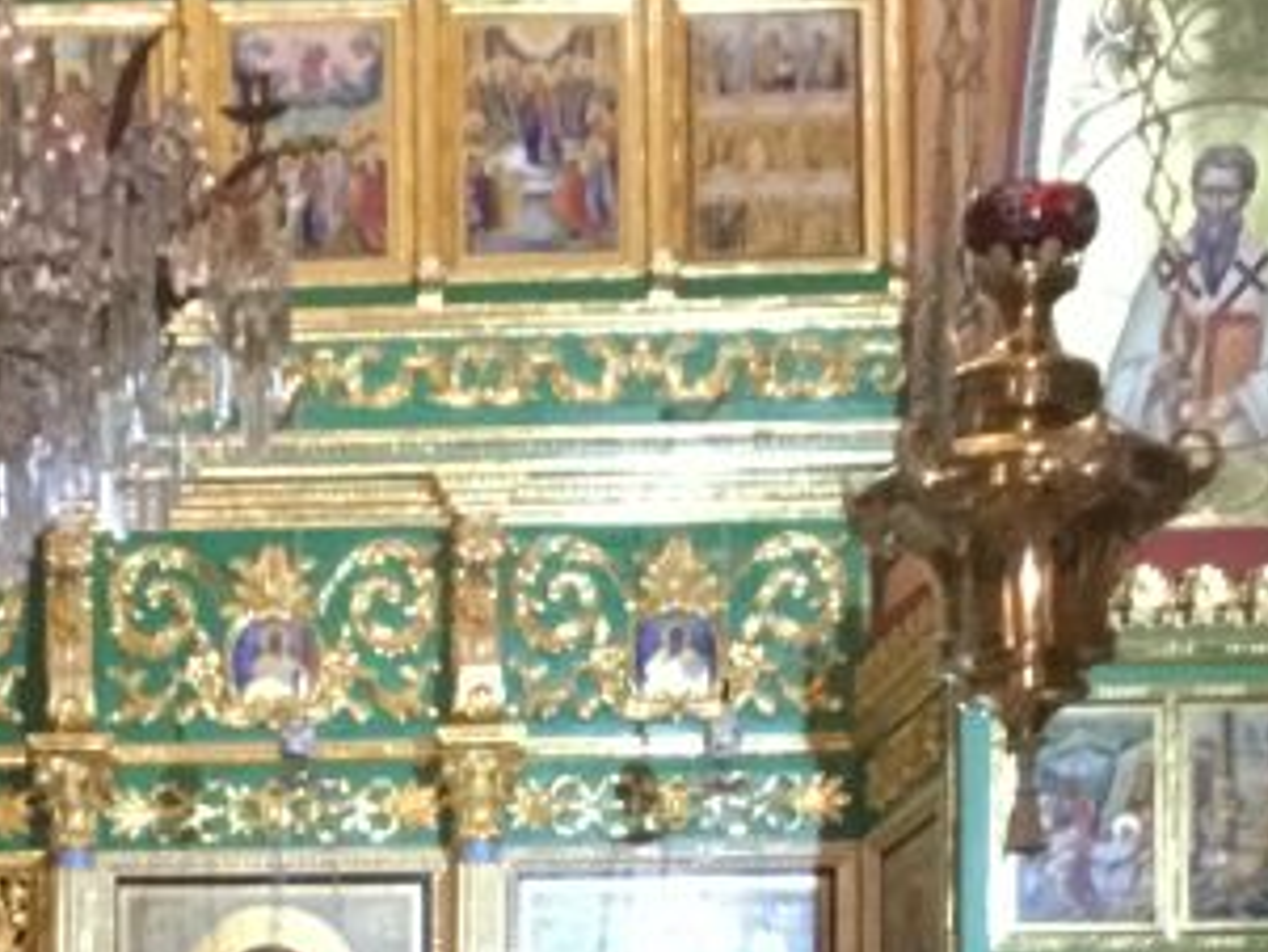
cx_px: -105
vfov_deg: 13.4
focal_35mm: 103
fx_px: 3774
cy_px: 1504
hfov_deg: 18.4
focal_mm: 3.3
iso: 200
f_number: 2.4
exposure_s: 1/17
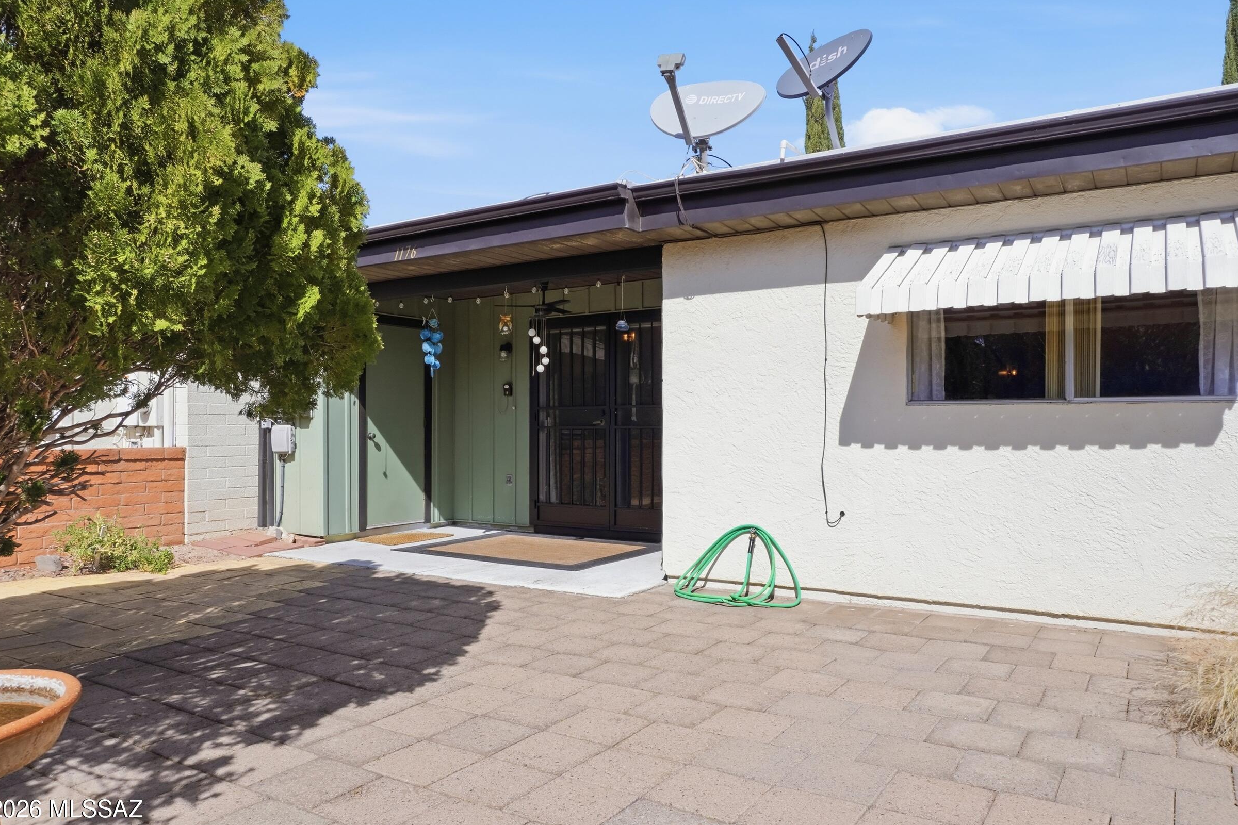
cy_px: 418
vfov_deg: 51.3
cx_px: 614
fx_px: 860
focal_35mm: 25
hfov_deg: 71.5
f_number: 10
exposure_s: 1/1000
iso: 250
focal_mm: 16
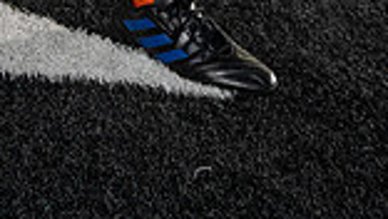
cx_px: 132
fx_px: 1153
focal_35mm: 112
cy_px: -338
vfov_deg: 9.4
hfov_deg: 19.0
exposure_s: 1/250
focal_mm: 37
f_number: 4.5
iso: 160
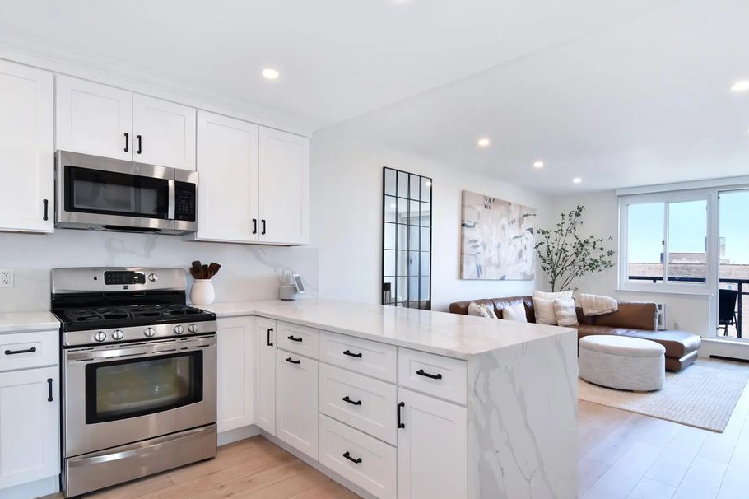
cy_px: 267
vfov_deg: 65.7
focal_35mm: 19
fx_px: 386
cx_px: 390
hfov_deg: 88.2
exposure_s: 1/80
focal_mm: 11
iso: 640
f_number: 8
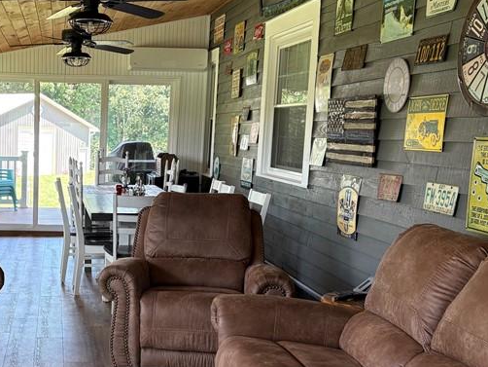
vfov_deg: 27.4
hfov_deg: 34.7
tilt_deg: -7.0
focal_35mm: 53
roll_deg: -1.6
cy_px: 231
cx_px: 80
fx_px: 748
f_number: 1.6
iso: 125
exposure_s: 1/152
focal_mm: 5.96
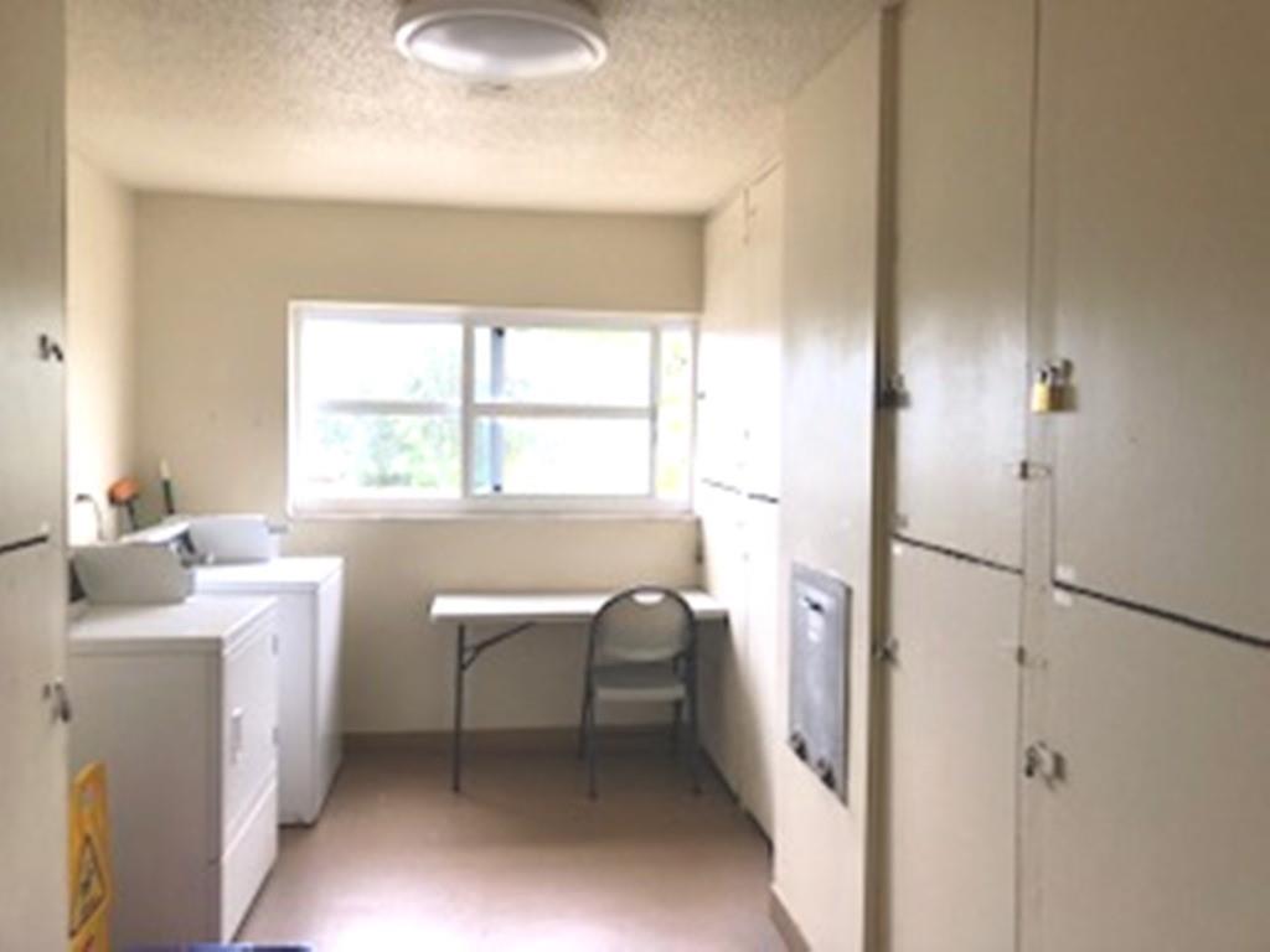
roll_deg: +1.1
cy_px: 476
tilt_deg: -2.2
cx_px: 635
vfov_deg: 49.7
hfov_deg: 63.4
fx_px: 1027
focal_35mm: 28
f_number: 1.8
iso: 32
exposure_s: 1/30
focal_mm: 3.99
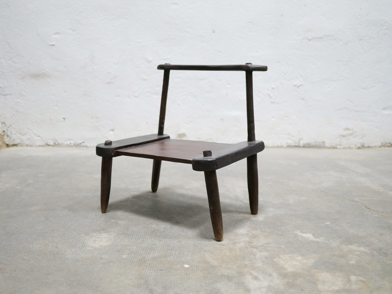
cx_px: 196
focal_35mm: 40
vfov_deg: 36.0
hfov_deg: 46.8
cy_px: 147
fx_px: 453
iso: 1600
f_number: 1.7
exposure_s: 1/60
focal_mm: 20
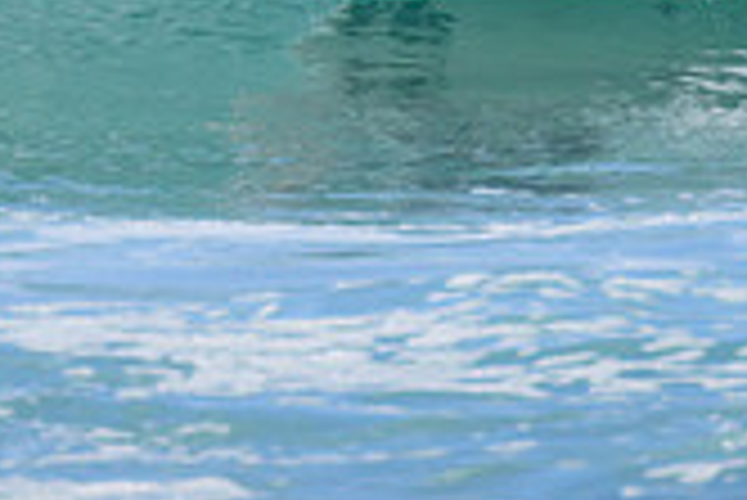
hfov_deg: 0.7
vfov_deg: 0.5
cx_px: 347
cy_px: -231
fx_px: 62947
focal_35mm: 3031
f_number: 11
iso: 640
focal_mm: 800
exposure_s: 1/800
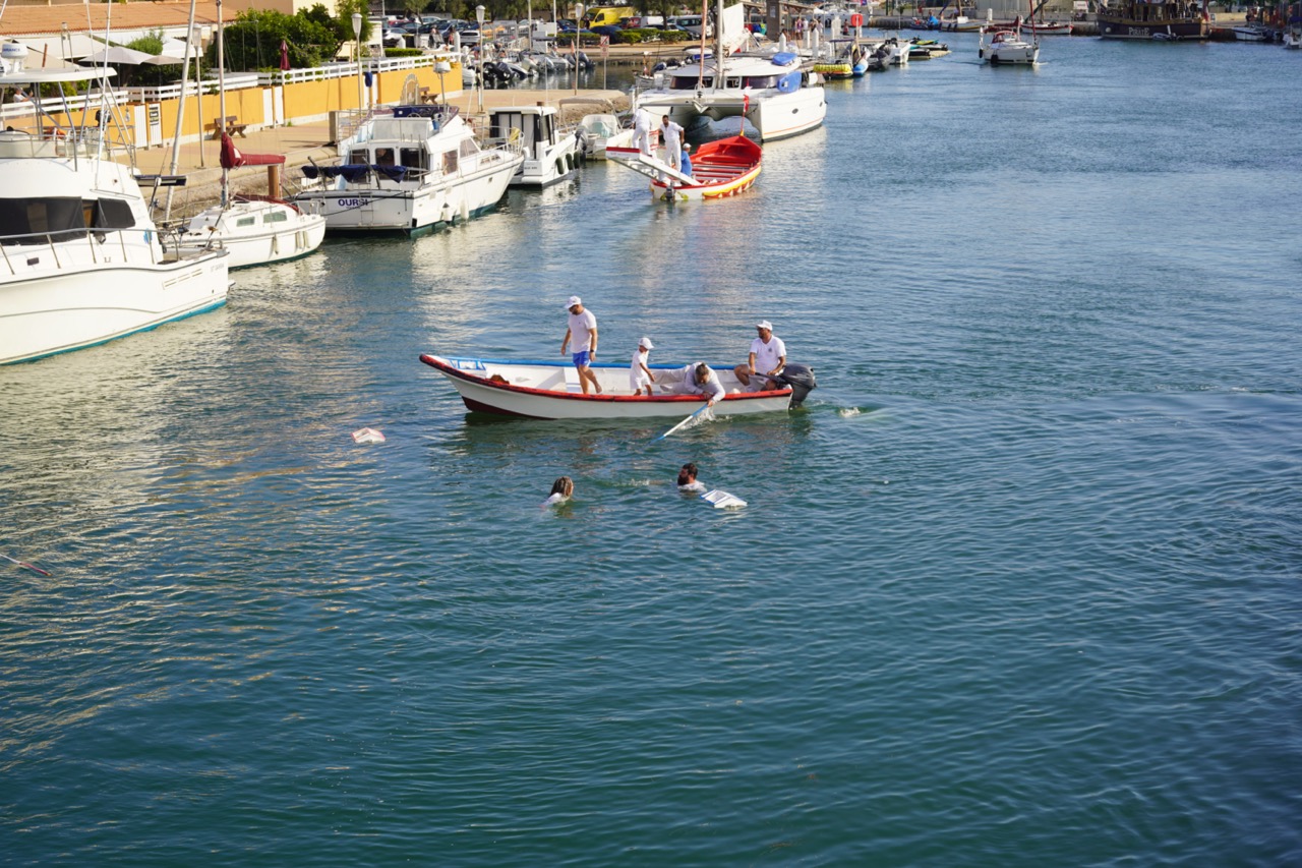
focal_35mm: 70
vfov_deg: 19.5
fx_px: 2531
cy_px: 434
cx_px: 651
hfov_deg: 28.8
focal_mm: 70
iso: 100
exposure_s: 1/160
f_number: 9
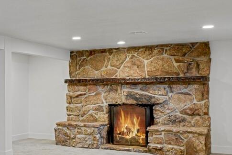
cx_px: -27
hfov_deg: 31.4
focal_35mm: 56
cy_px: 91
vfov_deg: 24.2
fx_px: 361
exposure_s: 4
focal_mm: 17
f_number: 8
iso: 250
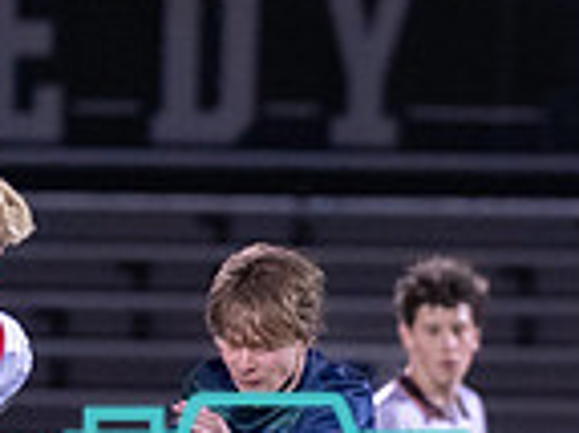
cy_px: 393
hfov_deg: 1.5
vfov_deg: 1.1
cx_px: 463
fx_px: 22244
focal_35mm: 1331
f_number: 2.8
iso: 2500
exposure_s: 1/1000
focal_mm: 200
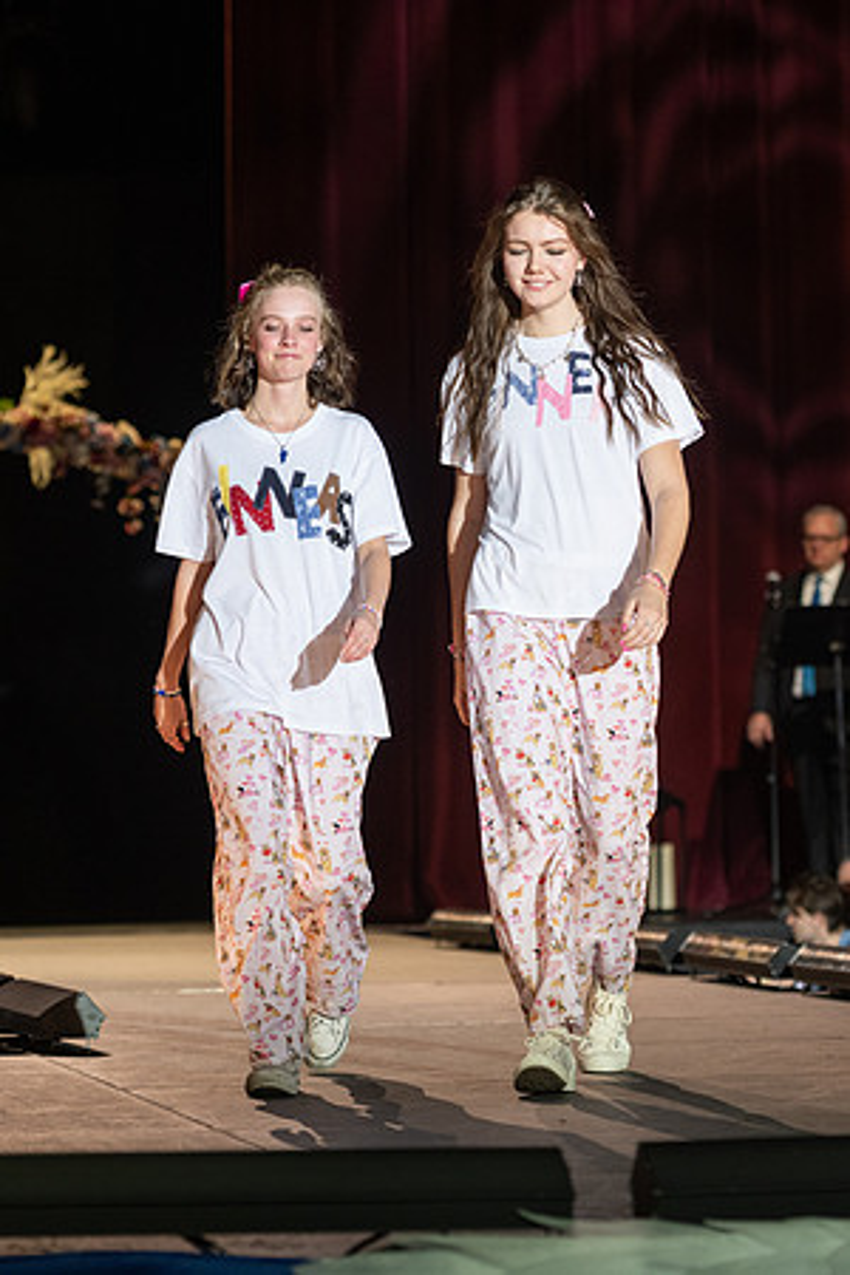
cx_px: 443
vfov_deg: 13.7
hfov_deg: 9.1
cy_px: 637
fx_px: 5323
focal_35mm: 150
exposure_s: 1/800
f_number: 2.8
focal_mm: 100
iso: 640
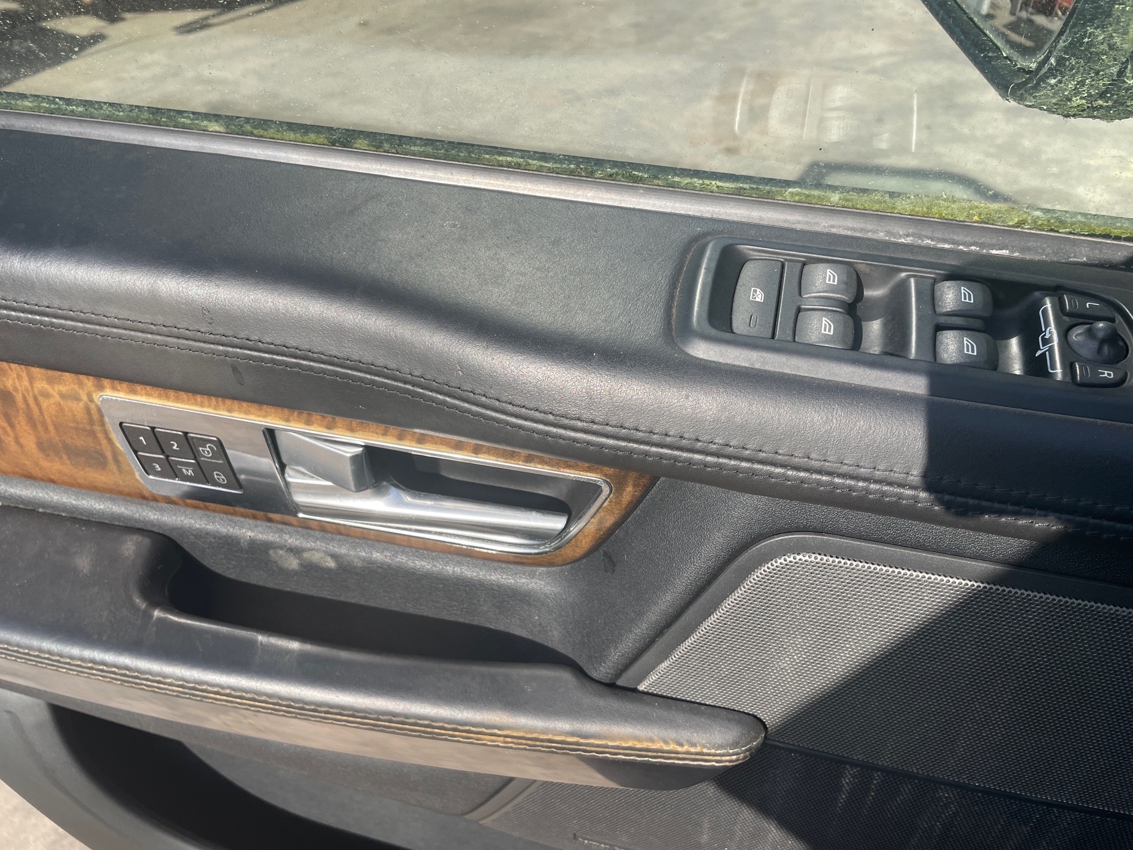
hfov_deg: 65.3
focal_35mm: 27
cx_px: 550
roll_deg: +3.5
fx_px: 884
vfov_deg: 51.4
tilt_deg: -37.7
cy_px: 425
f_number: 1.6
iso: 32
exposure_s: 1/1435
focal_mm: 4.2
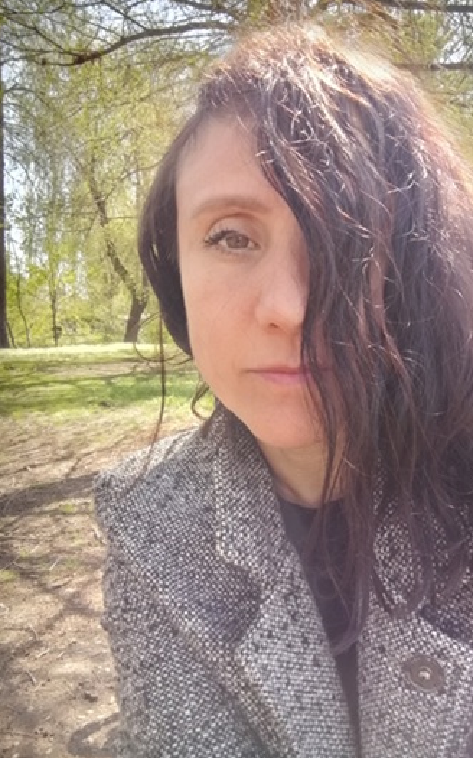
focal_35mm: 28
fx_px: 578
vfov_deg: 66.5
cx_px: 286
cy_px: 382
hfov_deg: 44.3
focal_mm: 2.7
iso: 50
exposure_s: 1/120
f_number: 2
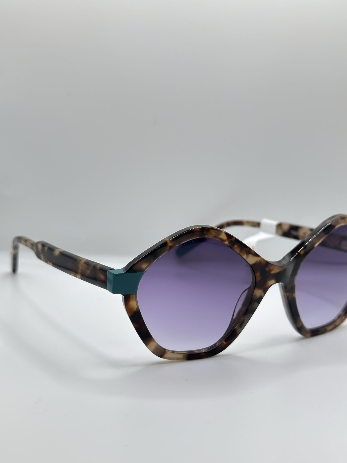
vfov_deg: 39.7
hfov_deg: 30.3
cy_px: 232
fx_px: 642
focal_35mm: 48
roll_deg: -0.5
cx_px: 174
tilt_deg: -31.9
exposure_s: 1/484
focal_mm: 6.86
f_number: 1.78
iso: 80
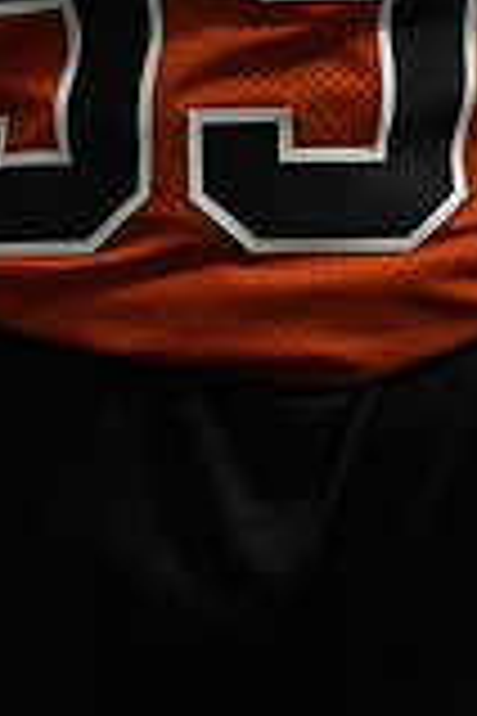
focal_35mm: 2186
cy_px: -140
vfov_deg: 0.9
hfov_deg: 0.6
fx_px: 43443
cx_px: 245
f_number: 4
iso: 5000
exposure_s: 1/2000
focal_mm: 600
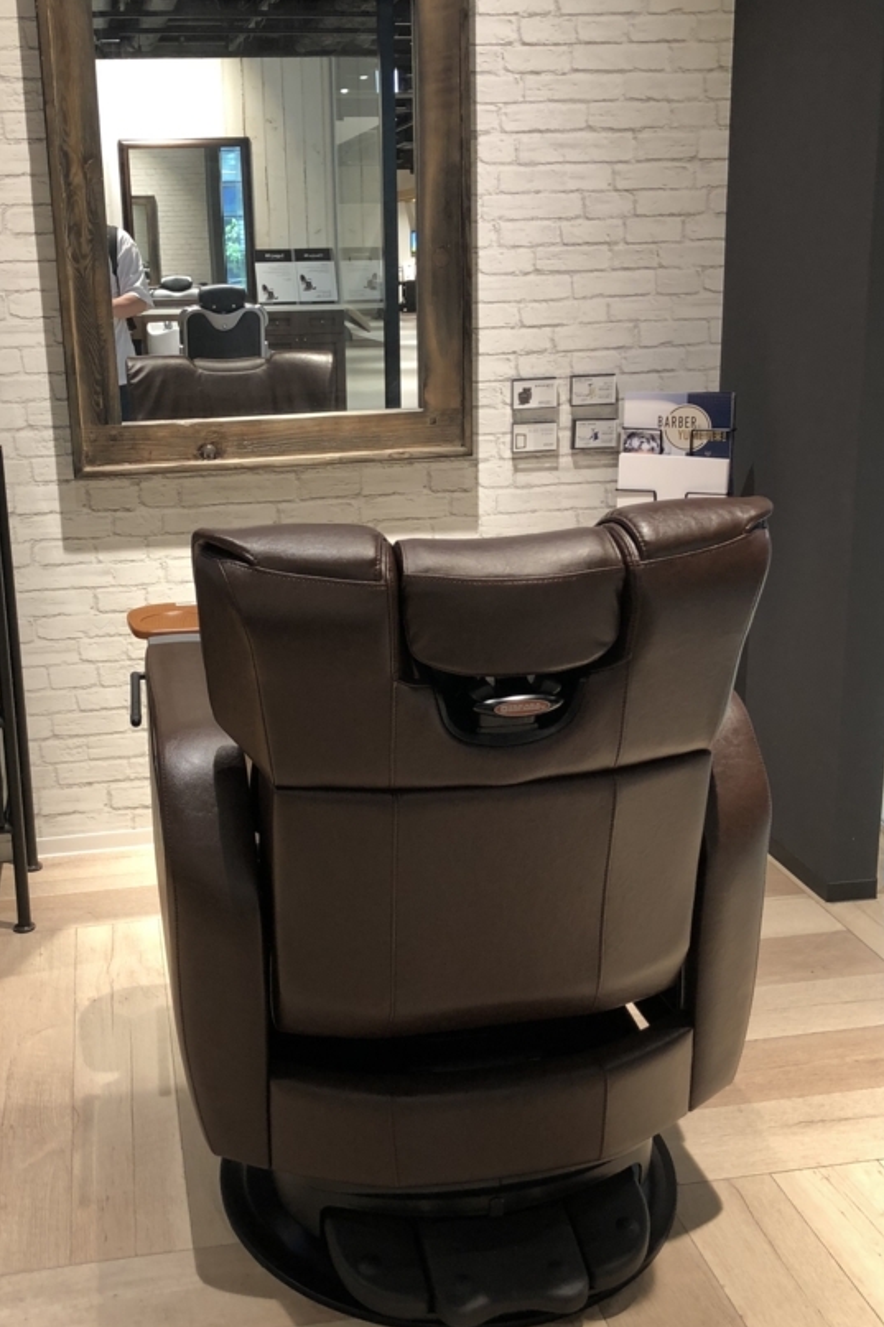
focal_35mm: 37
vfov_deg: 51.9
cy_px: 616
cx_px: 313
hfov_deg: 35.7
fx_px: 1363
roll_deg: +0.6
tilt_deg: -13.5
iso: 40
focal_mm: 3.99
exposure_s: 1/24
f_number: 1.8
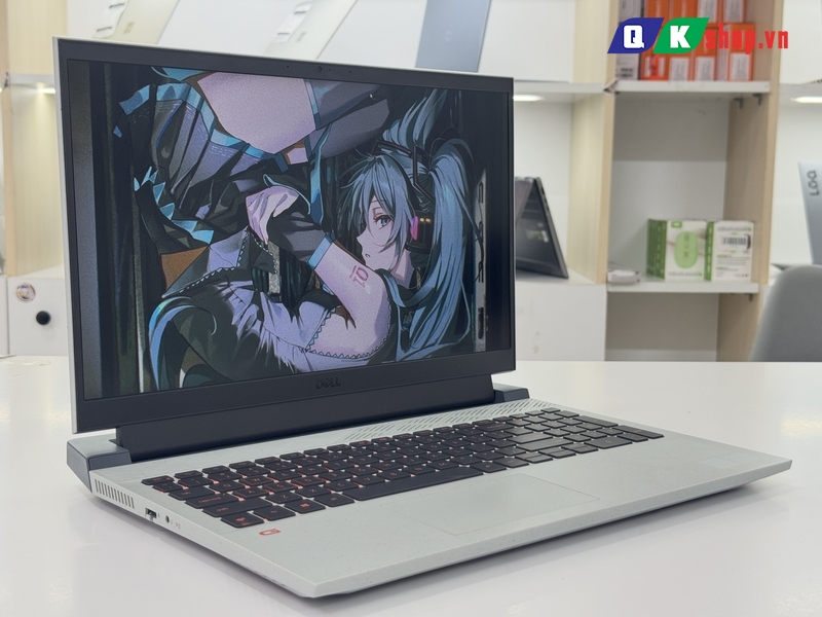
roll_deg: -0.2
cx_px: 411
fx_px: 1140
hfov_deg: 39.7
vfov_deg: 30.3
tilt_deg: -7.5
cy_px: 308
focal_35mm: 48
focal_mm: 6.76
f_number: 1.78
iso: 50
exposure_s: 1/50
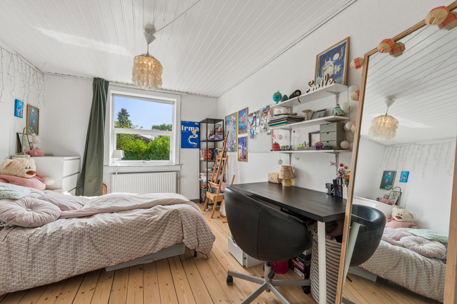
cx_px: 228
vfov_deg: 77.3
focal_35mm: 15
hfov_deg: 100.4
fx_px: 190
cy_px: 152
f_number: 10
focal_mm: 15
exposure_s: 1/40
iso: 200
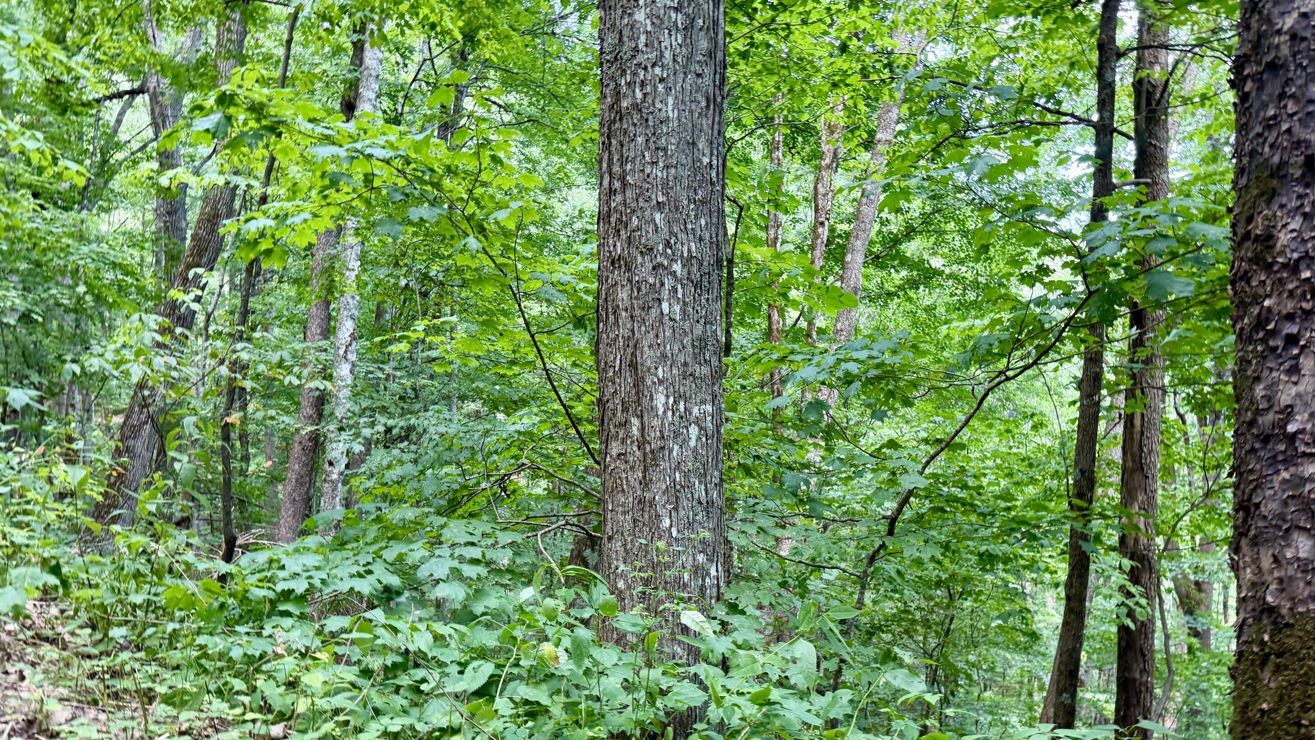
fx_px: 941
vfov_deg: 42.5
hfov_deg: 69.9
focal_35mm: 27
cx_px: 664
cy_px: 470
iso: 200
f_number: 1.78
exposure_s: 1/63
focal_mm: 6.76
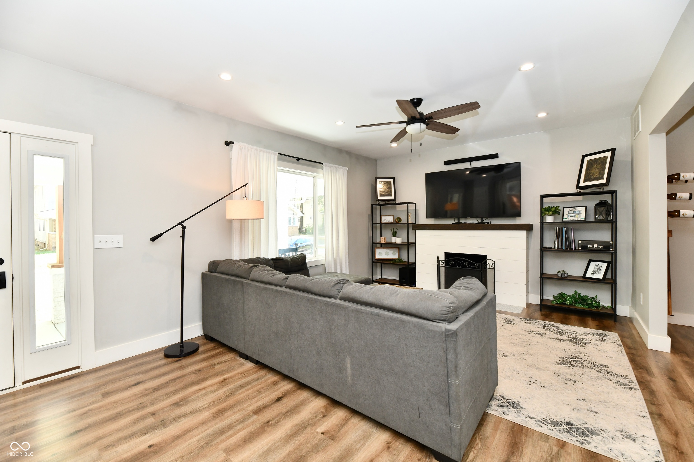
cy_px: 231
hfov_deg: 104.3
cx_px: 347
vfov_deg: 81.2
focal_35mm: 14
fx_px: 270
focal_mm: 14
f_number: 6.3
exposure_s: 1/60
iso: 640
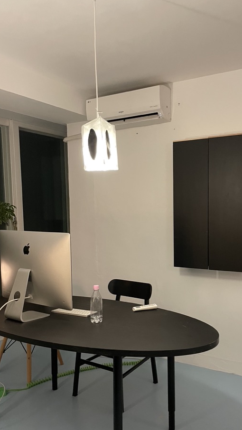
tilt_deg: -2.1
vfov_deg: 60.9
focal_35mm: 32
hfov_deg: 36.3
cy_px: 236
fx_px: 365
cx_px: 161
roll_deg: +0.5
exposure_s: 1/60
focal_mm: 4.2
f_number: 1.6
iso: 400
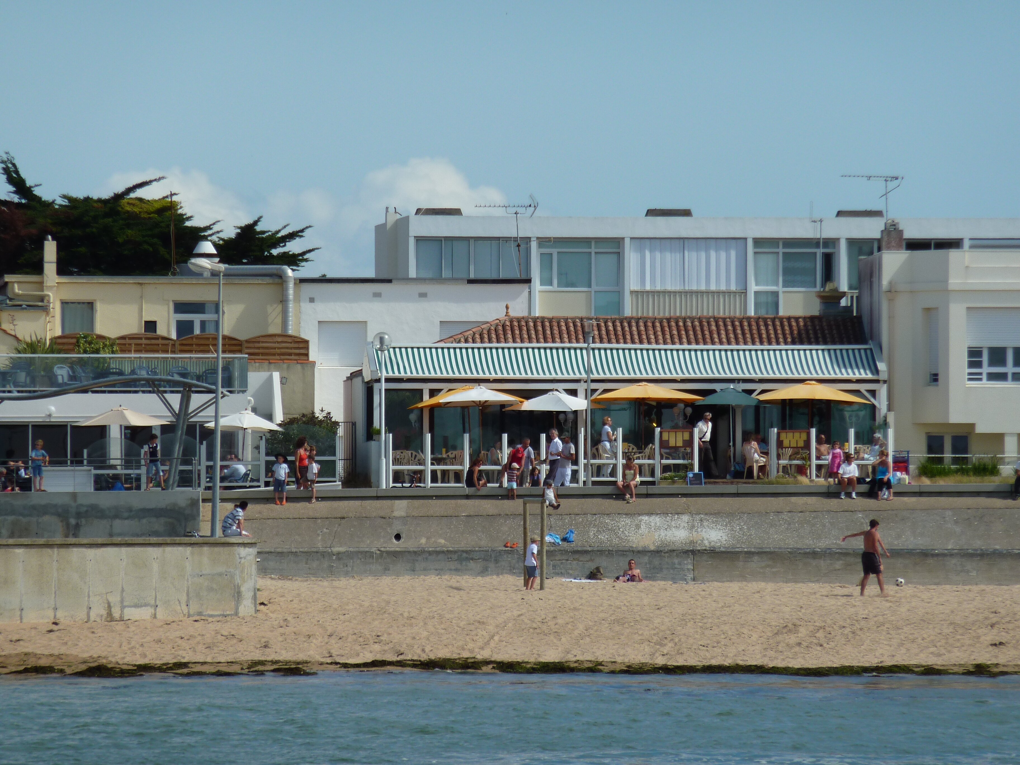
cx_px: 510
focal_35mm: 300
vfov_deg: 5.0
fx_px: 8840
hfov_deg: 6.6
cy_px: 382
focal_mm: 49.2
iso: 80
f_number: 5.6
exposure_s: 1/640
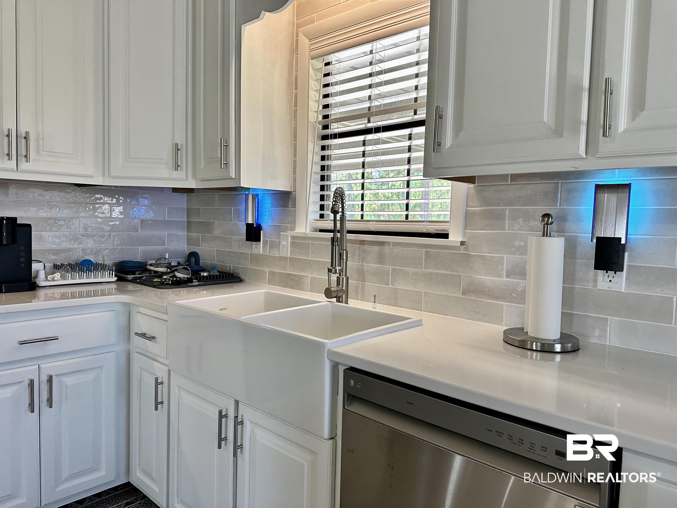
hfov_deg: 71.6
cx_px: 338
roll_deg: -1.5
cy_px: 254
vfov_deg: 56.8
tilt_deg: -4.1
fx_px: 469
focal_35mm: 24
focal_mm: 6.86
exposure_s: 1/120
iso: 200
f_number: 1.78
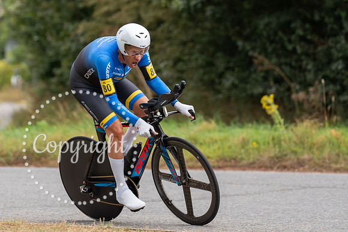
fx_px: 2425
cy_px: 87
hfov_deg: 8.2
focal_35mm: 251
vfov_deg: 5.5
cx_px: 130
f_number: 4
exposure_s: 1/1000
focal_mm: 200
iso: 320
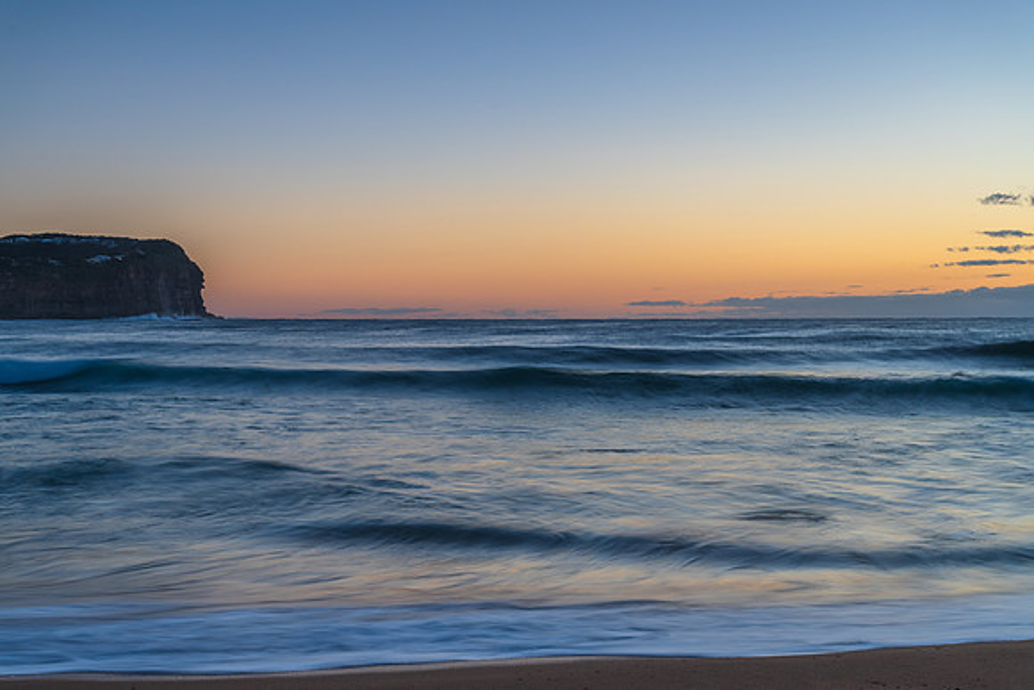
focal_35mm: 51
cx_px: 517
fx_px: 1454
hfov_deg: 39.2
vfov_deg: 26.7
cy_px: 345
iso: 200
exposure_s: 1/1.67
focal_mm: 50
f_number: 8
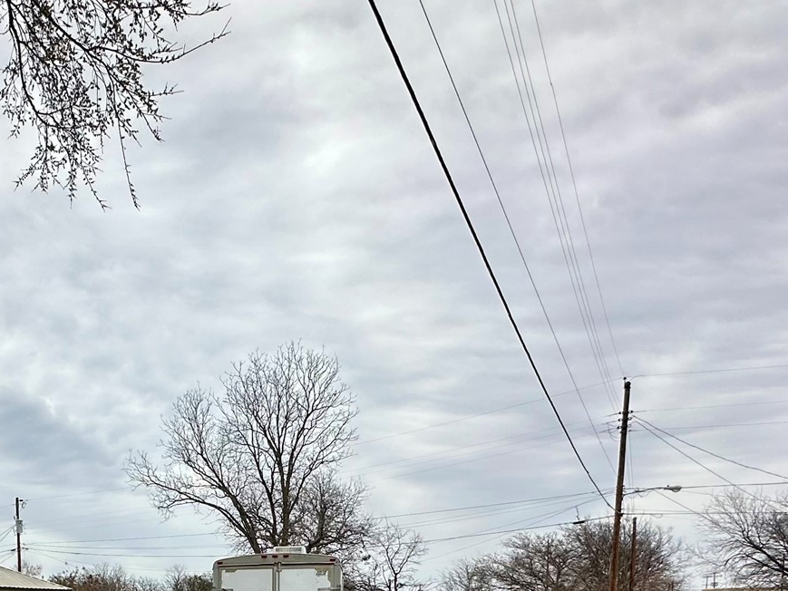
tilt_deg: -4.0
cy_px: 661
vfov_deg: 36.0
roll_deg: +0.0
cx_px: 97
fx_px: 751
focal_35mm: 33
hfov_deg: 50.0
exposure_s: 1/1916
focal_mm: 2.22
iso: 40
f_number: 2.2
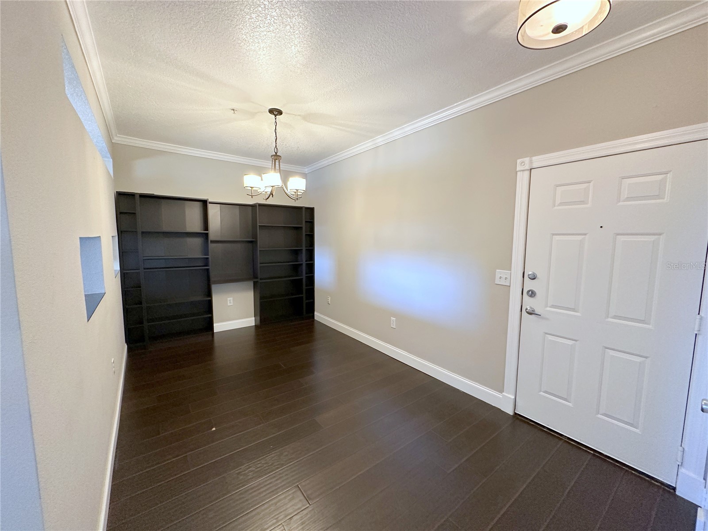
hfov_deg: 102.1
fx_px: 286
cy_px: 266
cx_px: 354
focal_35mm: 14
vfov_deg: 85.7
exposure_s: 1/60
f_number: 2.2
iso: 320
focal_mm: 2.22
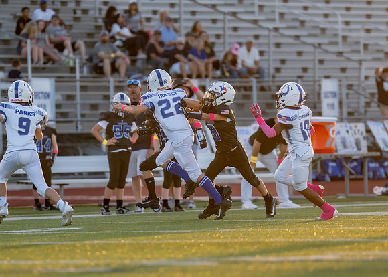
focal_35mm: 375
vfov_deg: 3.8
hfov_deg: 5.4
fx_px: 4131
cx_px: 178
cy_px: 139
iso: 640
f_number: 2.8
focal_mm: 200
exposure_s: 1/1250
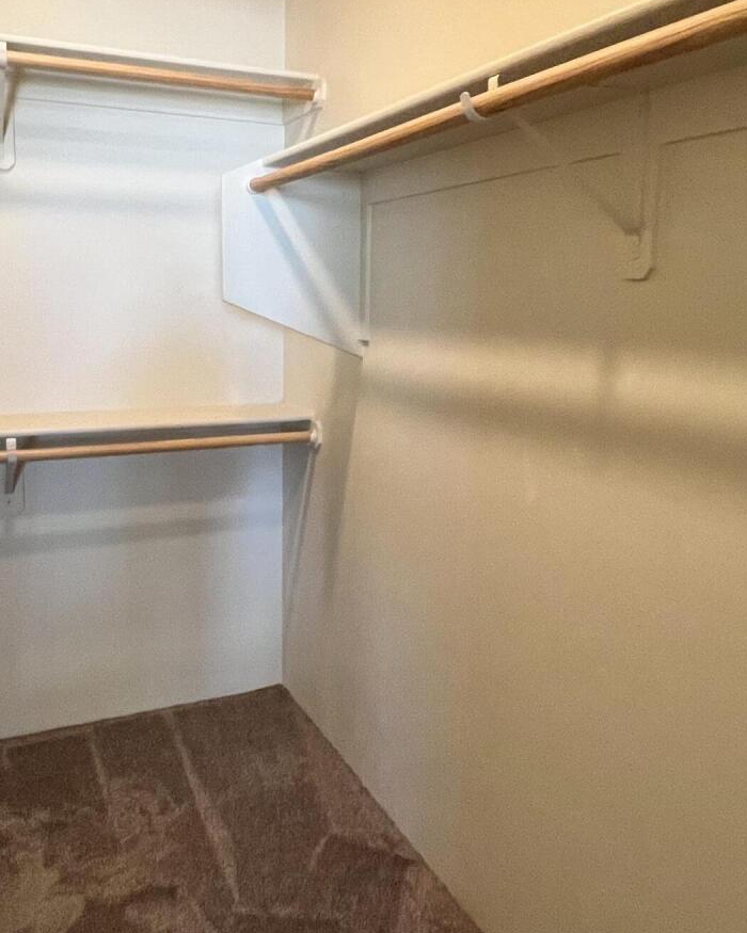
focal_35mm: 29
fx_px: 801
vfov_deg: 60.2
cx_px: 356
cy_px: 407
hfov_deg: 50.0
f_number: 1.8
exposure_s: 1/60
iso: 640
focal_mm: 1.57
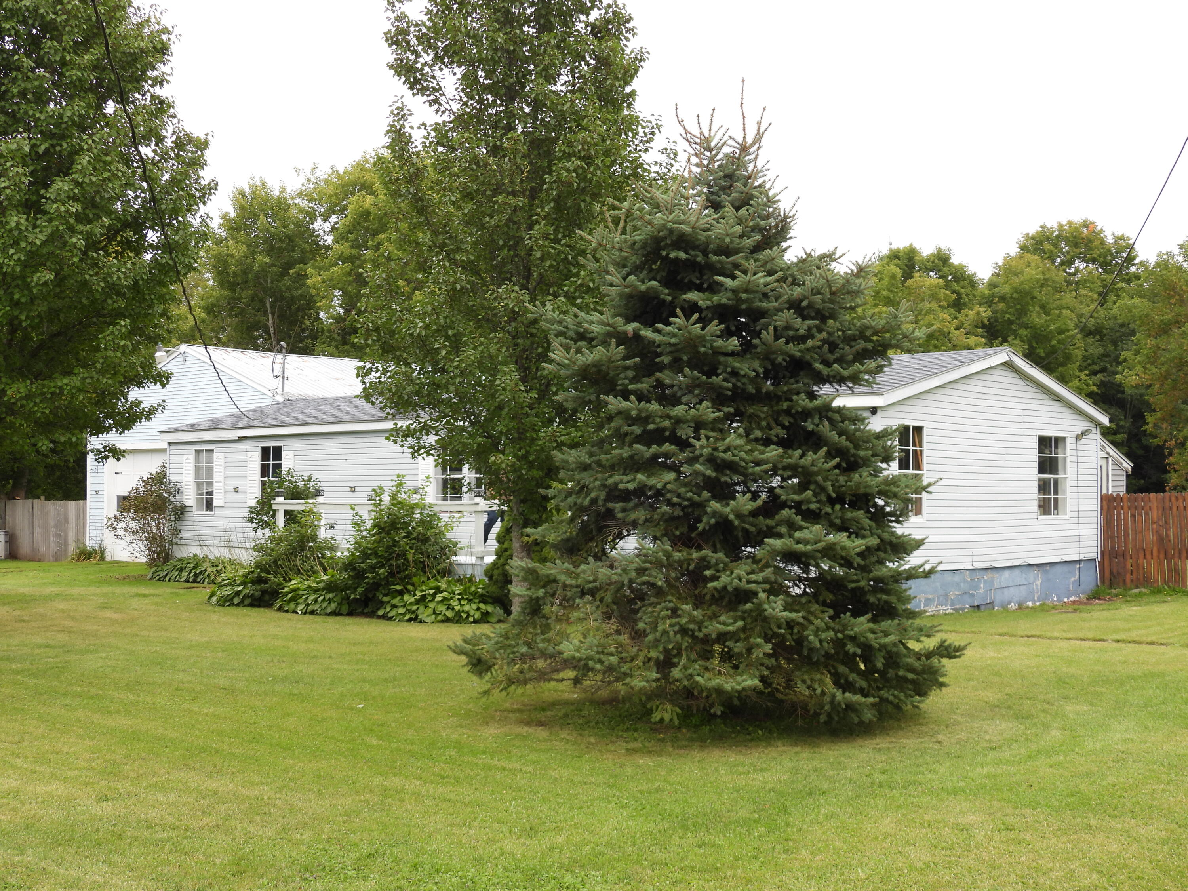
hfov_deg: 43.9
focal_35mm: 43
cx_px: 594
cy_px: 446
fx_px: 1476
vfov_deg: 33.6
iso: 100
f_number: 3.2
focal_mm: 7.7
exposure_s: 1/250
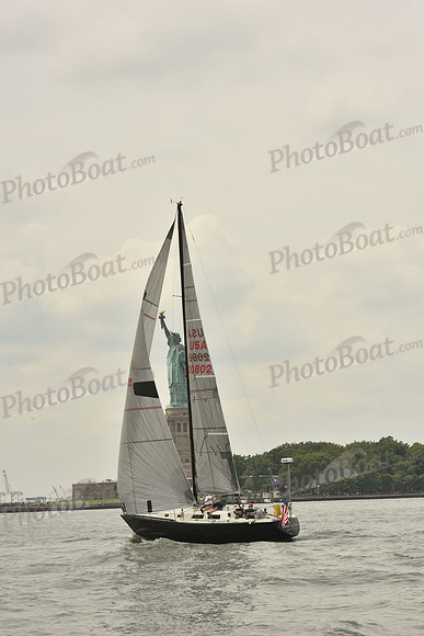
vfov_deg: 20.4
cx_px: 212
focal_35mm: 100
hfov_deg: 13.7
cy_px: 318
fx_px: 1765
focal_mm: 100
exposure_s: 1/640
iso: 250
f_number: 11
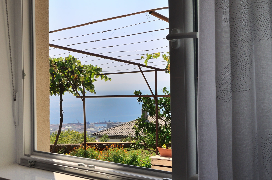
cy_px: 77
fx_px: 377
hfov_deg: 39.3
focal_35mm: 50
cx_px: 175
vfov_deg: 26.9
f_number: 11
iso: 100
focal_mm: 20
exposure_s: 1/200
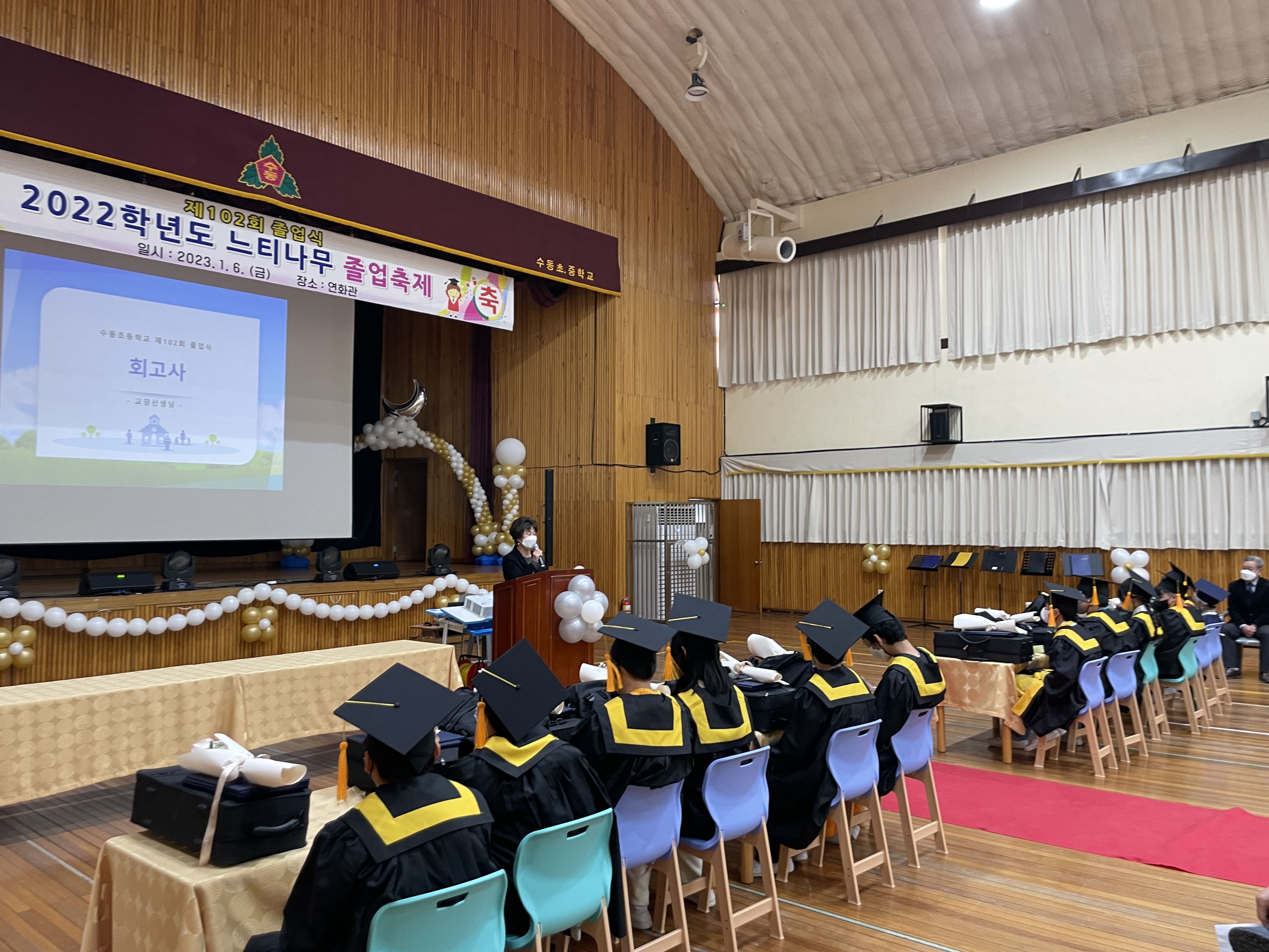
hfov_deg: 67.3
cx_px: 634
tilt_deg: +3.1
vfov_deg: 53.1
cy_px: 476
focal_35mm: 26
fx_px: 953
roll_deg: +0.7
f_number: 1.6
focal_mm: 4.2
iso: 80
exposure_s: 1/60
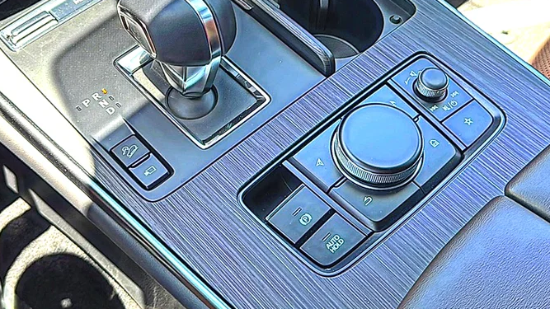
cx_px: 279
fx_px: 583
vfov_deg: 29.4
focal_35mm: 40
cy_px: 95
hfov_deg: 50.5
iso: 80
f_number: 1.78
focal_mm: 6.86
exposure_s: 1/126
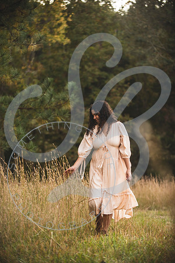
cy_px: 132
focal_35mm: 105
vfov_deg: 19.5
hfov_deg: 13.0
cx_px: 88
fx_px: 766
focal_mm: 105
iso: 400
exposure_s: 1/400
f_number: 2.8
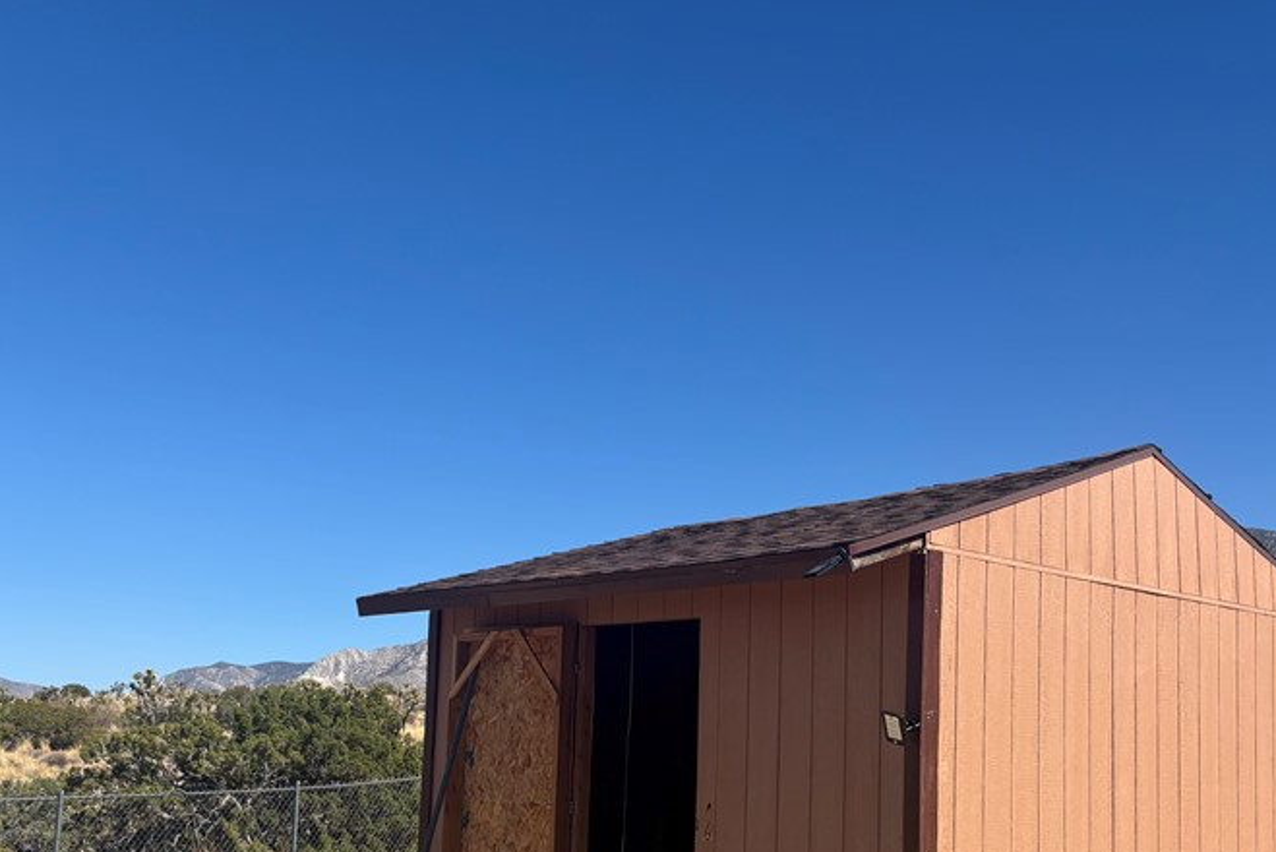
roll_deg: -1.1
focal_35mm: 42
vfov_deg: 31.4
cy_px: 631
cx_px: 771
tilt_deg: +4.9
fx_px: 1489
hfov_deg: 46.1
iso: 50
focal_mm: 5.96
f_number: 1.6
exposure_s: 1/3534
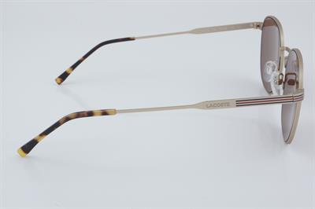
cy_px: 104
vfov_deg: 20.1
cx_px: 158
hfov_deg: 29.9
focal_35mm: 68
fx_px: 590
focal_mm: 45
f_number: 32
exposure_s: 1/4
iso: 100
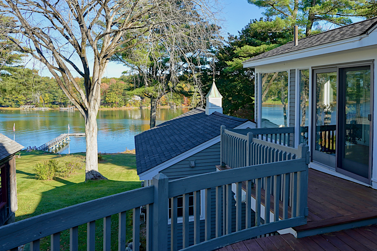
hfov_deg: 64.2
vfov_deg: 46.0
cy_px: 95
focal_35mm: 28
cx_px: 244
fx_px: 293
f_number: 6.3
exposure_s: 1/200
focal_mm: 16
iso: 100
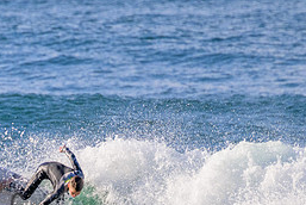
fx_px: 15343
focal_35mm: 1803
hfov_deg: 1.1
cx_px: 5
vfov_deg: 0.8
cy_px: 201
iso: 2000
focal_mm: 800
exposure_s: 1/2000
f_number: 11
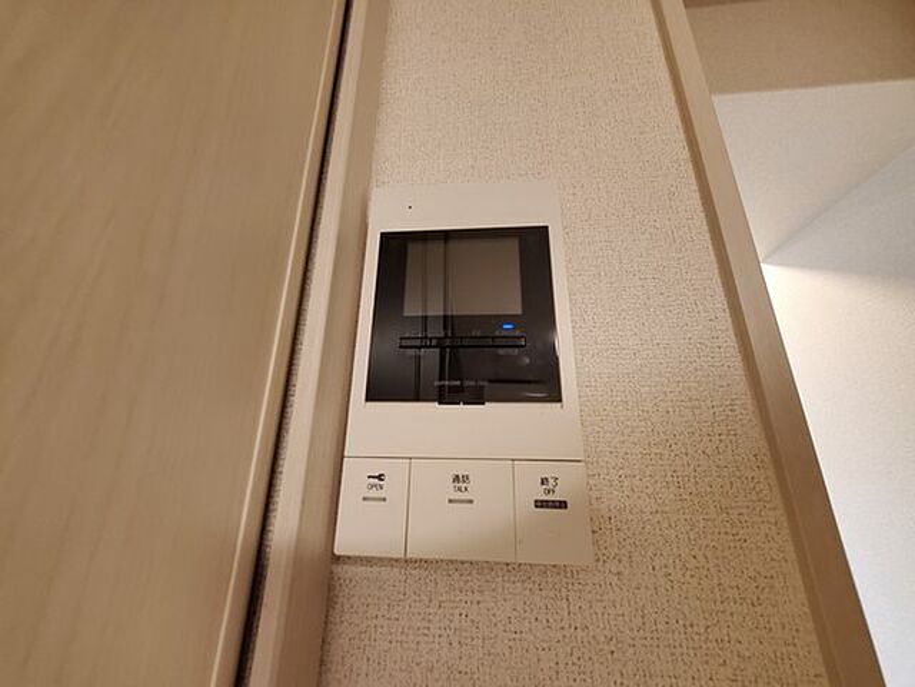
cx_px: 458
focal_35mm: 13
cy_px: 344
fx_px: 344
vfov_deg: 89.9
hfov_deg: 106.2
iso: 400
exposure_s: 1/30
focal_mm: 1.8
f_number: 2.2
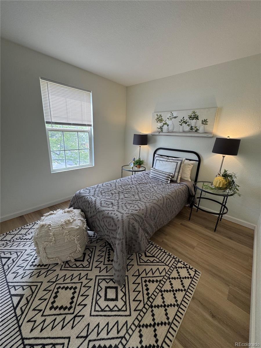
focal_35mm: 14
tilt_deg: -16.9
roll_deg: -2.9
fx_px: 141
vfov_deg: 102.1
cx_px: 130
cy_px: 174
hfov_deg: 85.7
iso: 100
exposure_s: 1/120
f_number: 2.2
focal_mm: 2.22
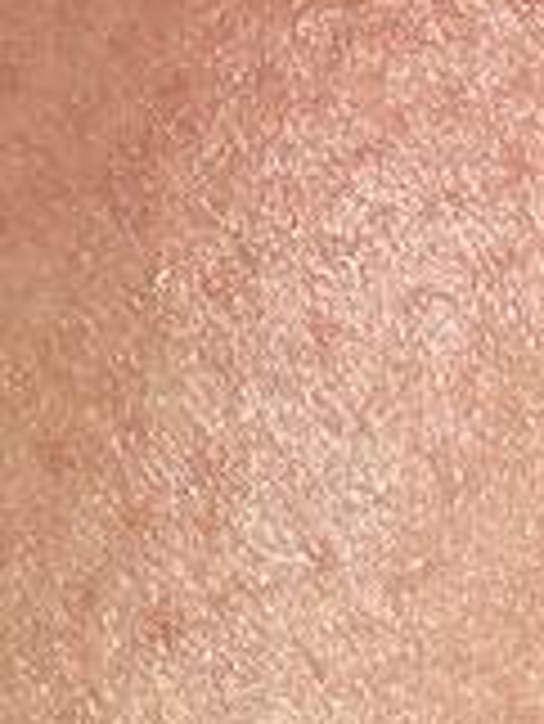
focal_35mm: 129
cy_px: -40
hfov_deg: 11.4
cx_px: 54
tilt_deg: -36.5
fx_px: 2699
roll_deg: +10.4
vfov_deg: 14.9
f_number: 1.6
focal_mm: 4.2
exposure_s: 1/121
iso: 80
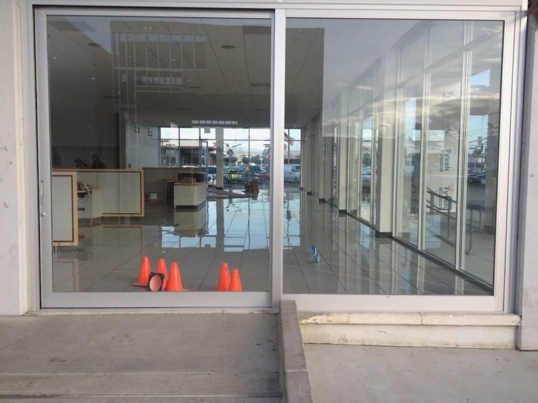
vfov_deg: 40.7
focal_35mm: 35
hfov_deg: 52.6
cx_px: 269
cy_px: 202
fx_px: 544
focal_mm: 4.28
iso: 50
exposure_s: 1/464
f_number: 2.4
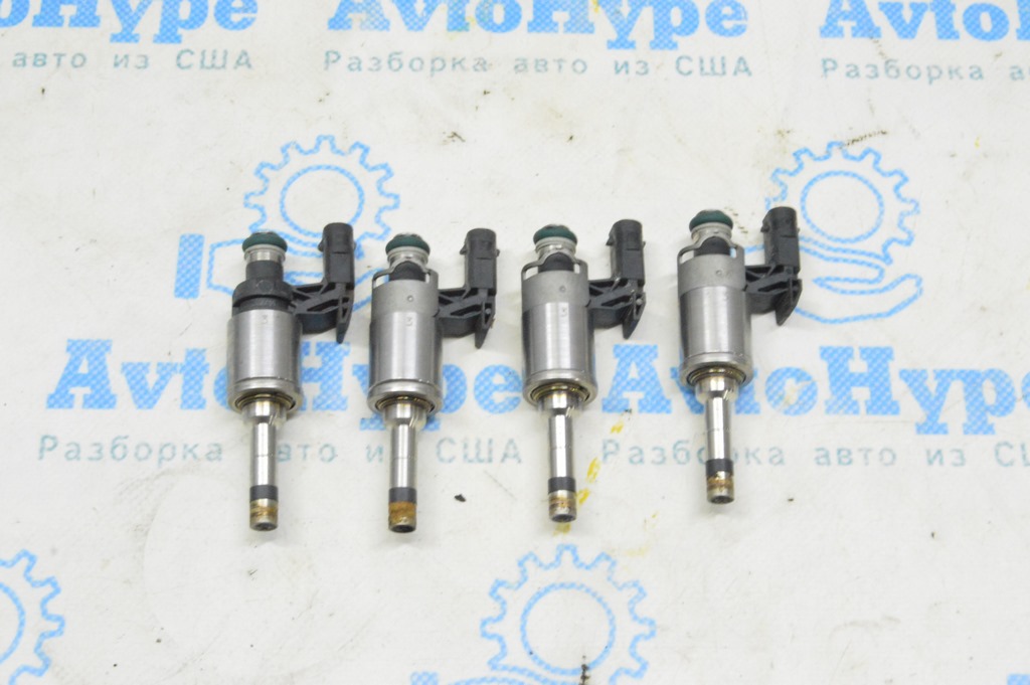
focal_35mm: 57
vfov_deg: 23.7
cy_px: 342
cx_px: 515
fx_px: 1629
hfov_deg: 35.1
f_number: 20
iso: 6400
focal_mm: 38
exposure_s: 1/15
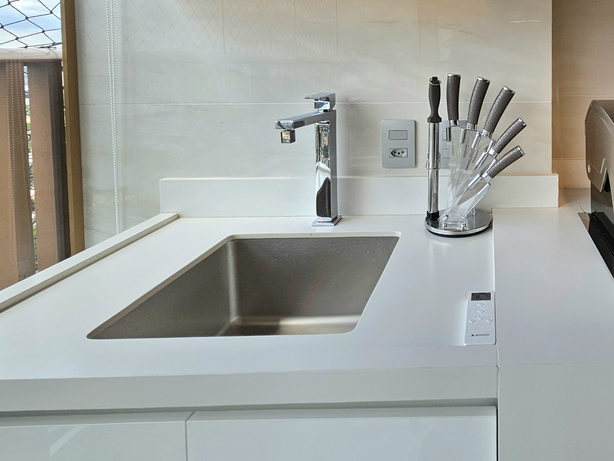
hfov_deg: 66.7
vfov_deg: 53.9
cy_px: 77
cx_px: 496
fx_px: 408
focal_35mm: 23
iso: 50
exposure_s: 1/625
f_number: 2.2
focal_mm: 2.2
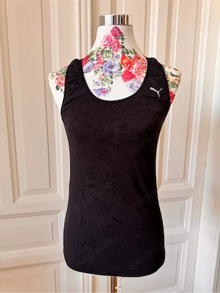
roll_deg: -1.4
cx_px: 110
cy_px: 146
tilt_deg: -11.3
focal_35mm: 24
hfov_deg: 56.8
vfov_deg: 71.6
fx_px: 203
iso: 400
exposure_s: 1/60
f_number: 1.78
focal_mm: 6.76
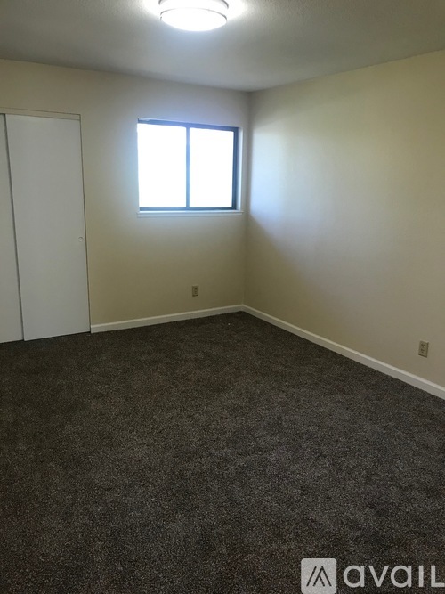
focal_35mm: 28
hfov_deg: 49.7
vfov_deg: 63.5
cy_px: 297
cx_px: 222
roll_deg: -1.3
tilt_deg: -12.6
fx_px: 480
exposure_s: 1/30
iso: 40
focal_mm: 3.99
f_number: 1.8
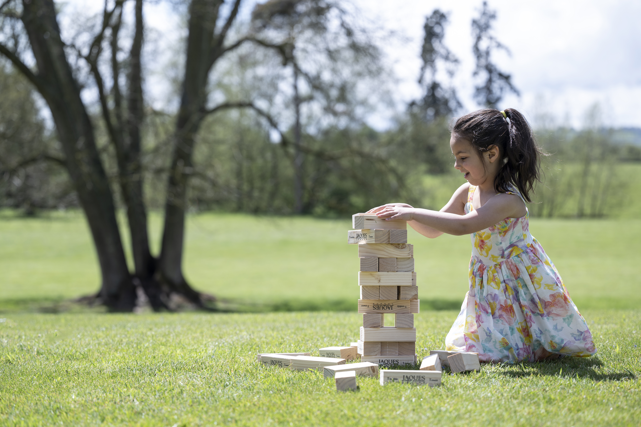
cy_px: 214
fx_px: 1423
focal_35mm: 80
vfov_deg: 17.0
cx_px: 320
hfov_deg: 25.4
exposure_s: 1/1600
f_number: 3.2
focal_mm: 80
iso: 160
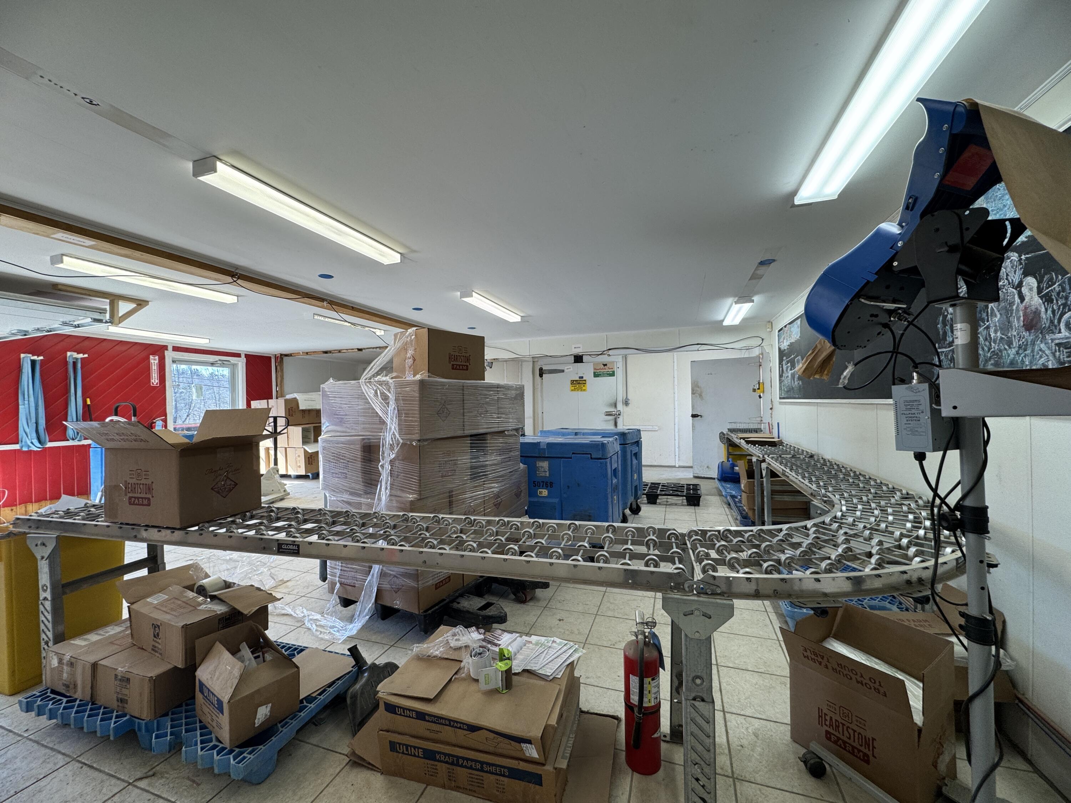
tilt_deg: +0.6
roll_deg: +0.5
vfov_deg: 85.7
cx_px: 536
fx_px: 433
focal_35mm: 14
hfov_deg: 102.1
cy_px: 402
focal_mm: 2.22
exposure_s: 1/120
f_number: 2.2
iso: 64
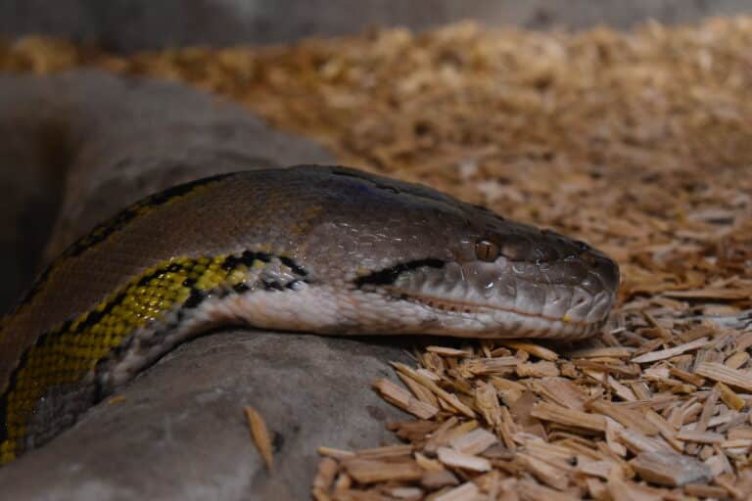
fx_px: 1723
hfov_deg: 24.6
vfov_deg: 16.6
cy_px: 250
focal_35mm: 82
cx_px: 376
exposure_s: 1/160
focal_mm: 55
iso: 3200
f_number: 5.6
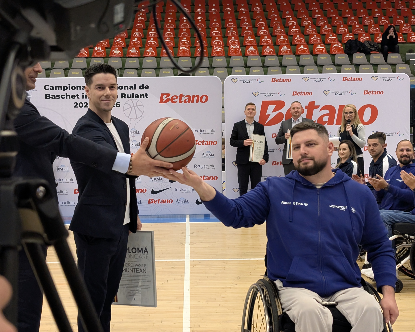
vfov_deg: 29.7
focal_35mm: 51
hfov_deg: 36.7
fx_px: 626
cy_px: 166
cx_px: 202
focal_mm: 6.9
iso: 785
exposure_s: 1/287
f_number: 1.68
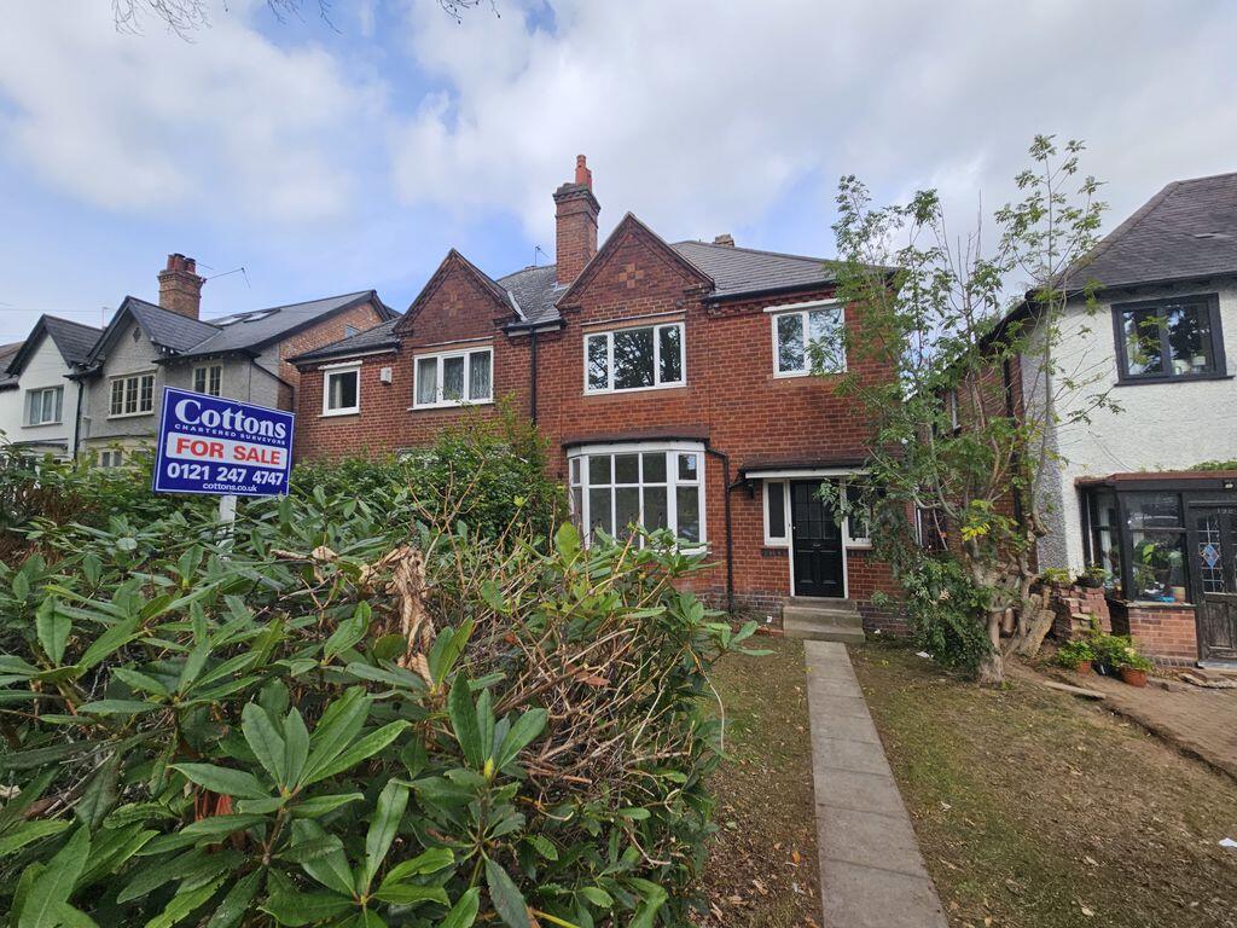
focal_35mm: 13
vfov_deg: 89.9
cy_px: 464
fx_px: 465
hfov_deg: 106.2
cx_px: 618
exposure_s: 1/1509
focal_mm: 2.2
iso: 50
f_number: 2.2
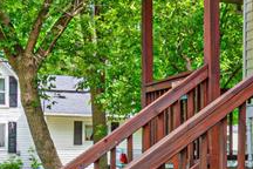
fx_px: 499
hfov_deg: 27.5
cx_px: 225
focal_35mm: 71
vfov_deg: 18.7
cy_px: 169
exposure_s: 1/100
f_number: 18
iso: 1000
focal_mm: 10
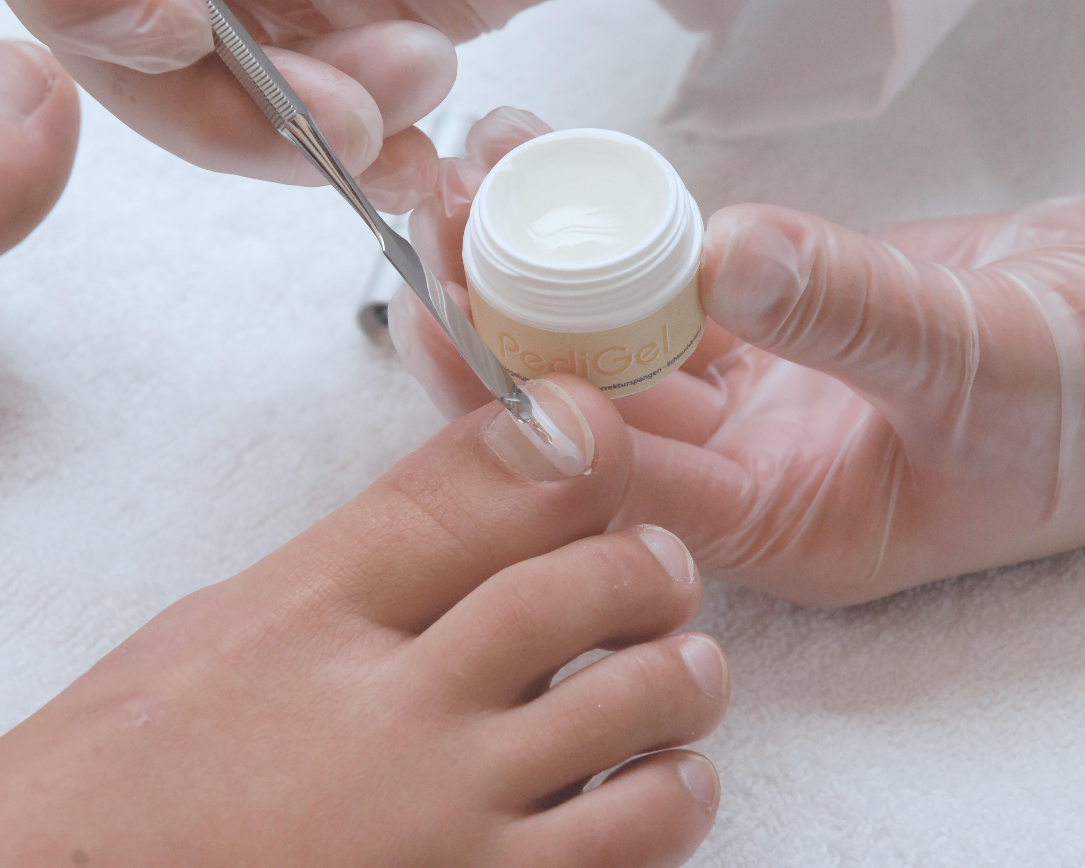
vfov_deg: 13.0
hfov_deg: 16.2
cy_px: 435
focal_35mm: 119
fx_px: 3821
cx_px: 546
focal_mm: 70
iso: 800
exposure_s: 1/125
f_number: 10
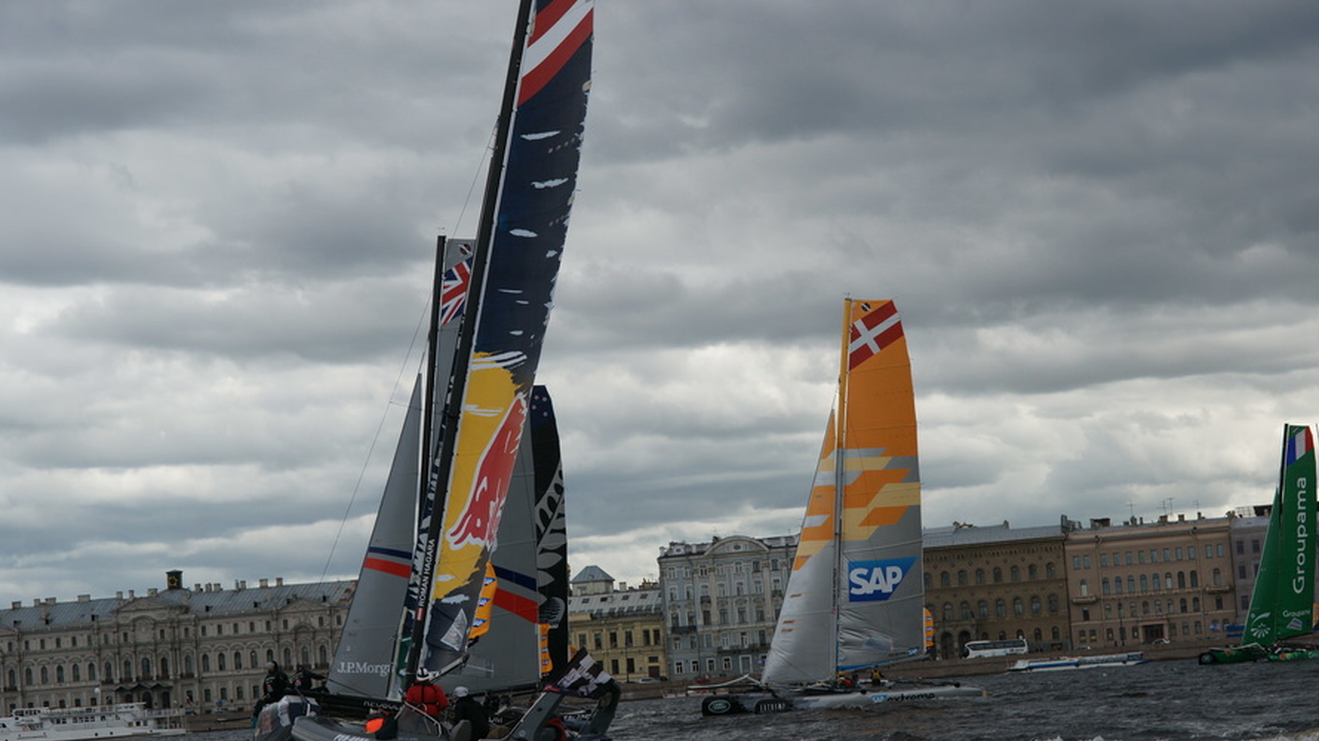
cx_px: 657
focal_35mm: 90
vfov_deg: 13.4
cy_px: 400
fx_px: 3147
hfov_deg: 23.7
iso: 200
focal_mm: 85
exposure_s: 1/800
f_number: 7.1
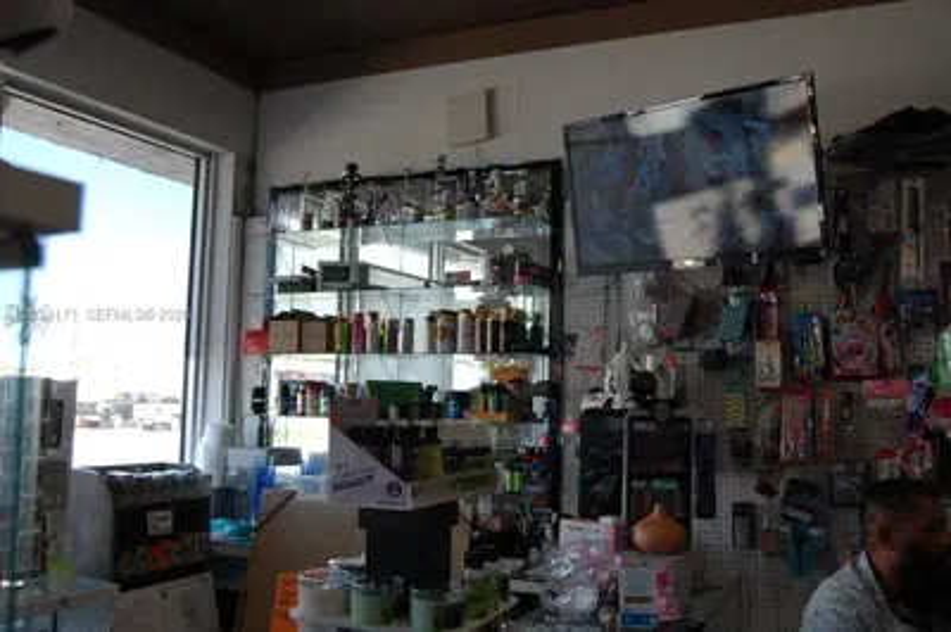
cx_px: 476
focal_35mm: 33
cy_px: 316
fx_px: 871
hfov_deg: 57.3
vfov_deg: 39.9
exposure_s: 1/80
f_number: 5
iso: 200
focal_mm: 22
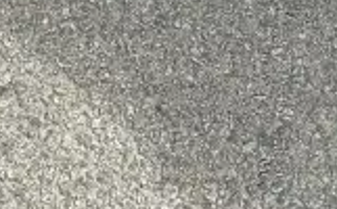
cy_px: -389
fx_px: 944
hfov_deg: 20.2
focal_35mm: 103
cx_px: 161
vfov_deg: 10.0
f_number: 1.78
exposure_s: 1/1812
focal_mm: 6.86
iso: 80
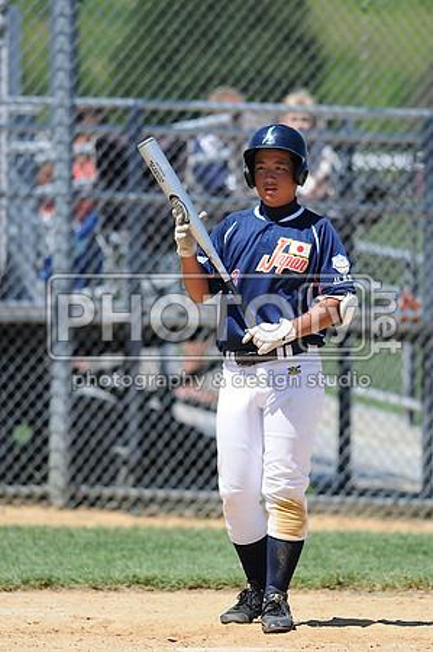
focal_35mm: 450
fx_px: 8137
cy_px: 326
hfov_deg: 3.0
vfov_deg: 4.6
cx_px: 216
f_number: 4
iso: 200
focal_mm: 300
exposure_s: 1/1250
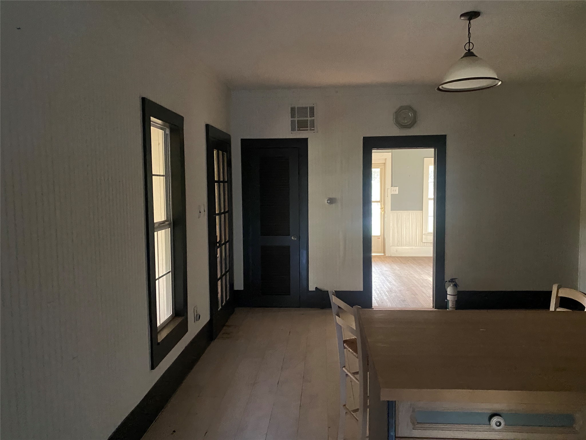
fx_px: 440
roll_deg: -0.9
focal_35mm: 26
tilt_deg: -3.8
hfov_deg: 67.3
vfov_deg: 53.1
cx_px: 293
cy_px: 220
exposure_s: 1/30
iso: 800
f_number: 1.8
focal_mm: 4.25
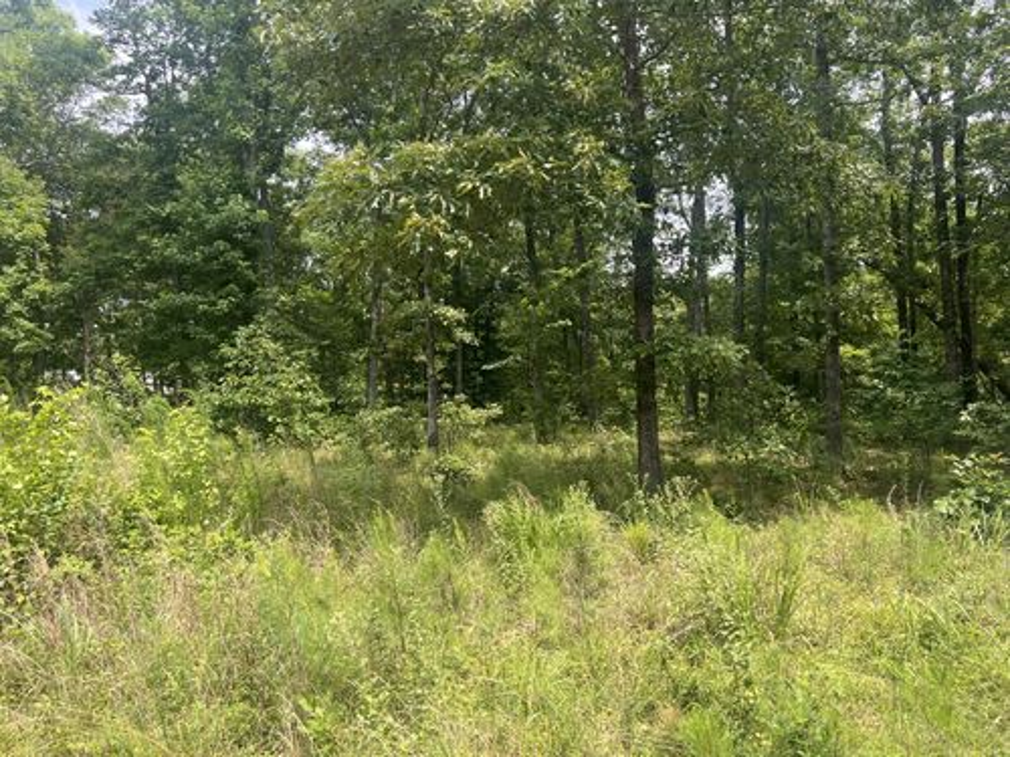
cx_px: 505
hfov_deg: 67.3
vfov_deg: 53.1
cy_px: 378
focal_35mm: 26
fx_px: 759
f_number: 1.5
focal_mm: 5.7
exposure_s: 1/949
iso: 50
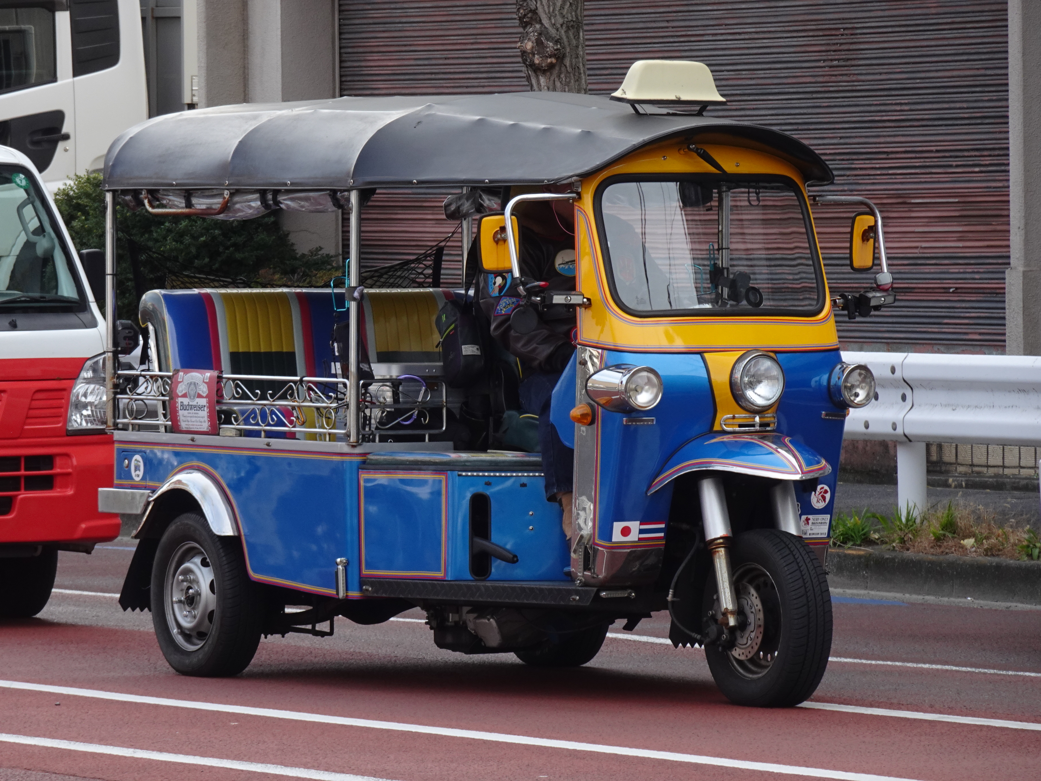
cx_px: 520
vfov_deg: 5.7
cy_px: 390
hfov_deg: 7.6
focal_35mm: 262
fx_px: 7879
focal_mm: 42.44
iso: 100
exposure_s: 1/100
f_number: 6.3
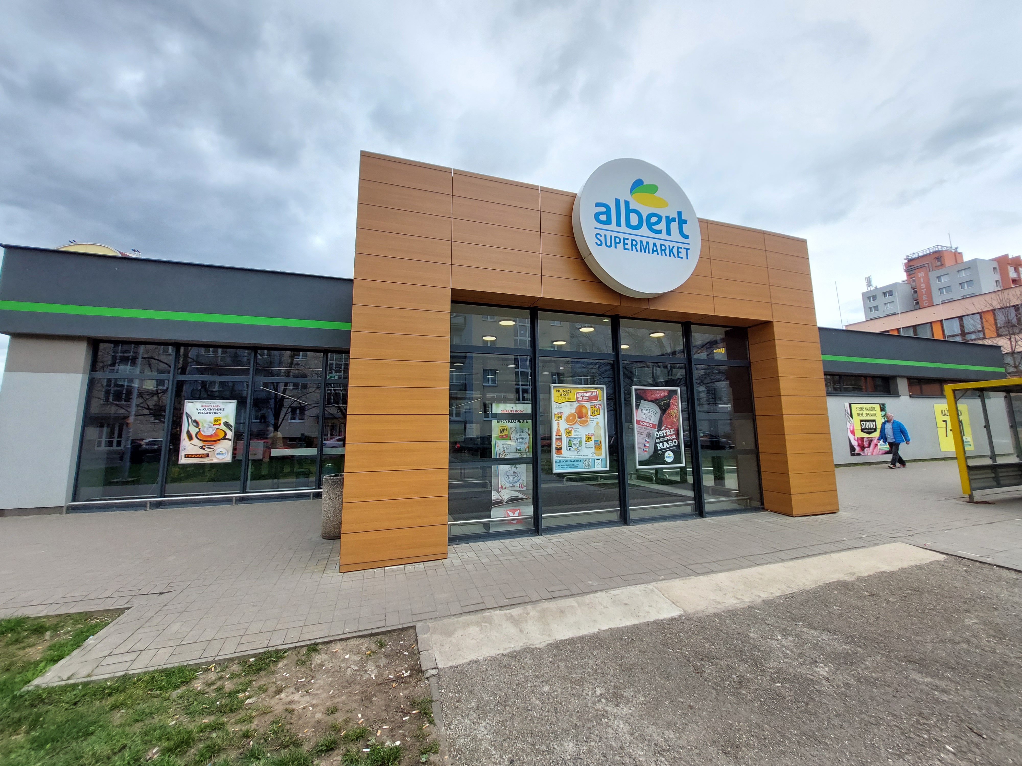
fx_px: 384
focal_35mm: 13
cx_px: 511
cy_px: 383
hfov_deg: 106.2
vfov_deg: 89.9
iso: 50
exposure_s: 1/685
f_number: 2.2
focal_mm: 1.74
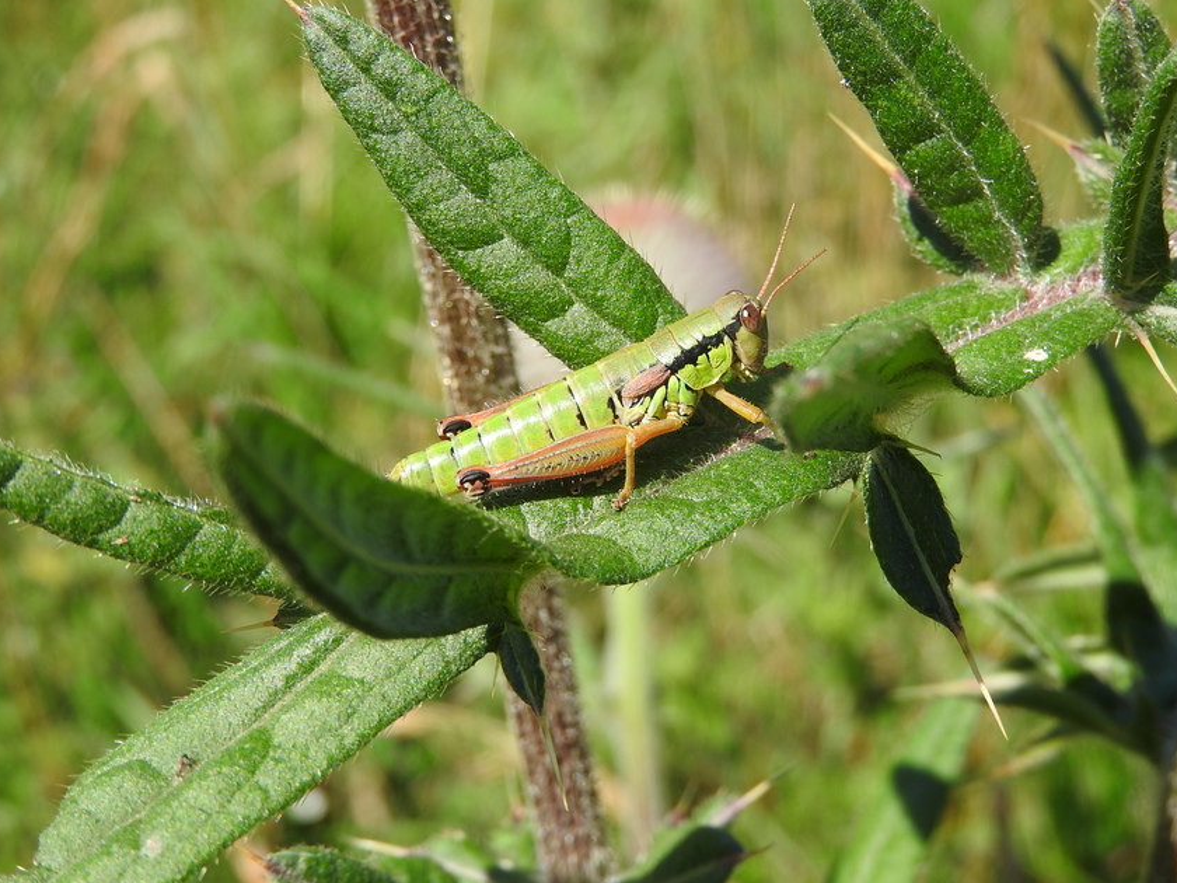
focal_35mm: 66
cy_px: 437
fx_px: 2244
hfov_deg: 29.4
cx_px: 591
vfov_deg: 22.3
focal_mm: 11.6
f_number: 4.2
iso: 100
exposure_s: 1/500
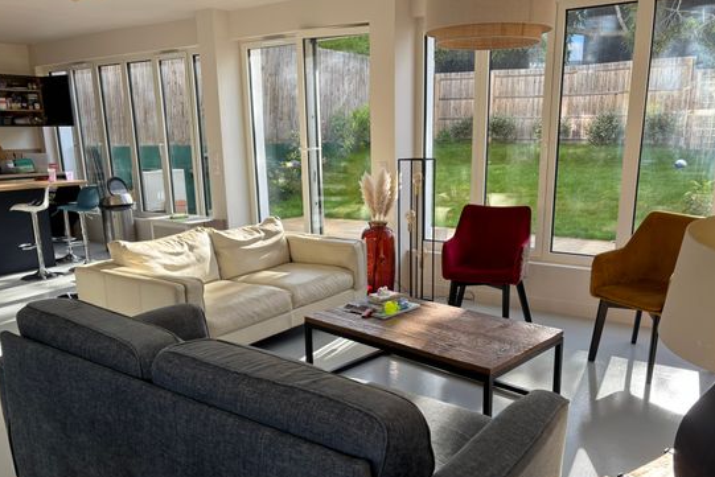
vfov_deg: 43.4
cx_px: 381
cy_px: 287
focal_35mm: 30
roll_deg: +0.5
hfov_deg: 61.9
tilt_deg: -14.7
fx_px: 596
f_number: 1.6
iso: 50
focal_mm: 5.96
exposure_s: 1/311
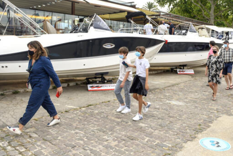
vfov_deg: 39.6
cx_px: 141
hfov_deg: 56.7
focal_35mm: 33
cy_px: 54
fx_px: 214
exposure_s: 1/200
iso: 200
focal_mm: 24
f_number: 5
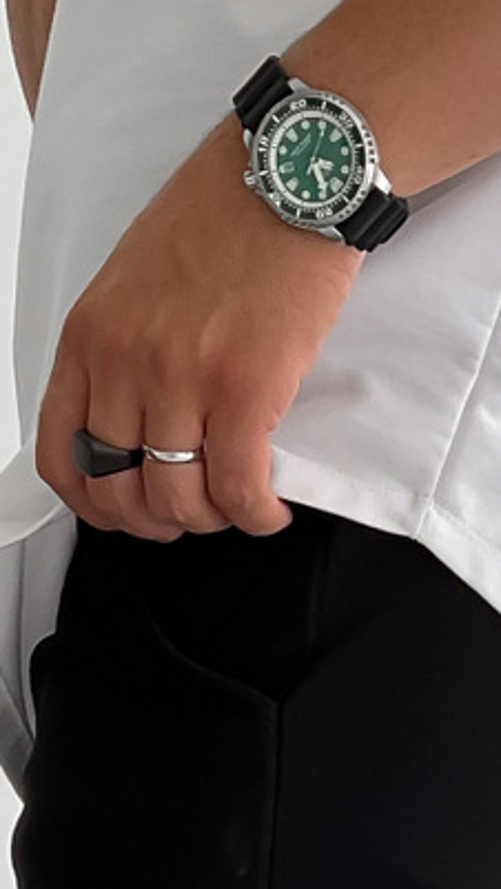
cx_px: 539
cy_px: 1556
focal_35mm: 126
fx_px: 2971
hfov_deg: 9.5
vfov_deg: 15.0
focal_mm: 3
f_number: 1.8
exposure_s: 1/120
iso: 25
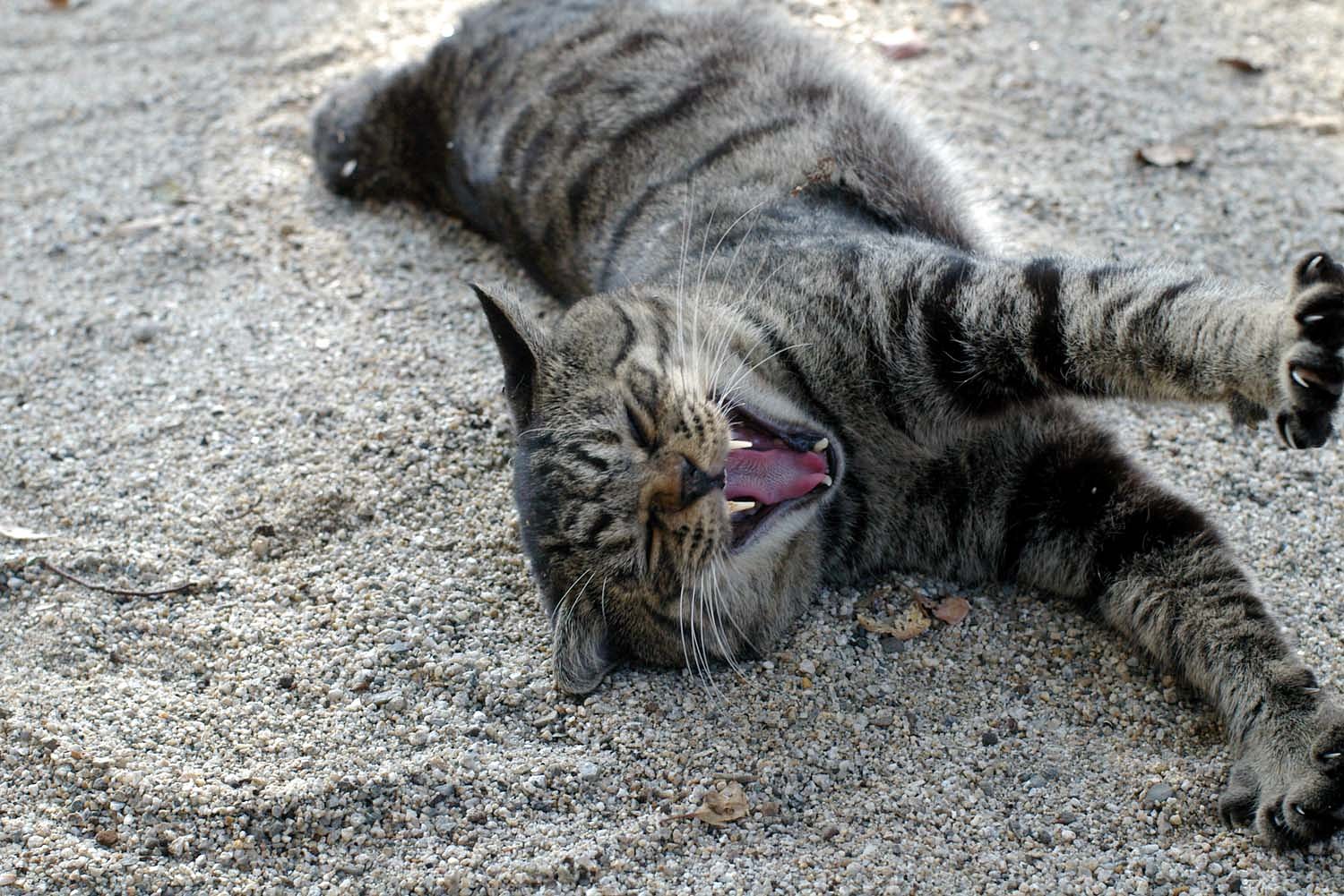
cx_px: 672
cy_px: 448
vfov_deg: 21.1
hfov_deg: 31.2
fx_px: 2409
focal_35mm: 64
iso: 800
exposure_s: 1/180
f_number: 5.6
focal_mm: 43
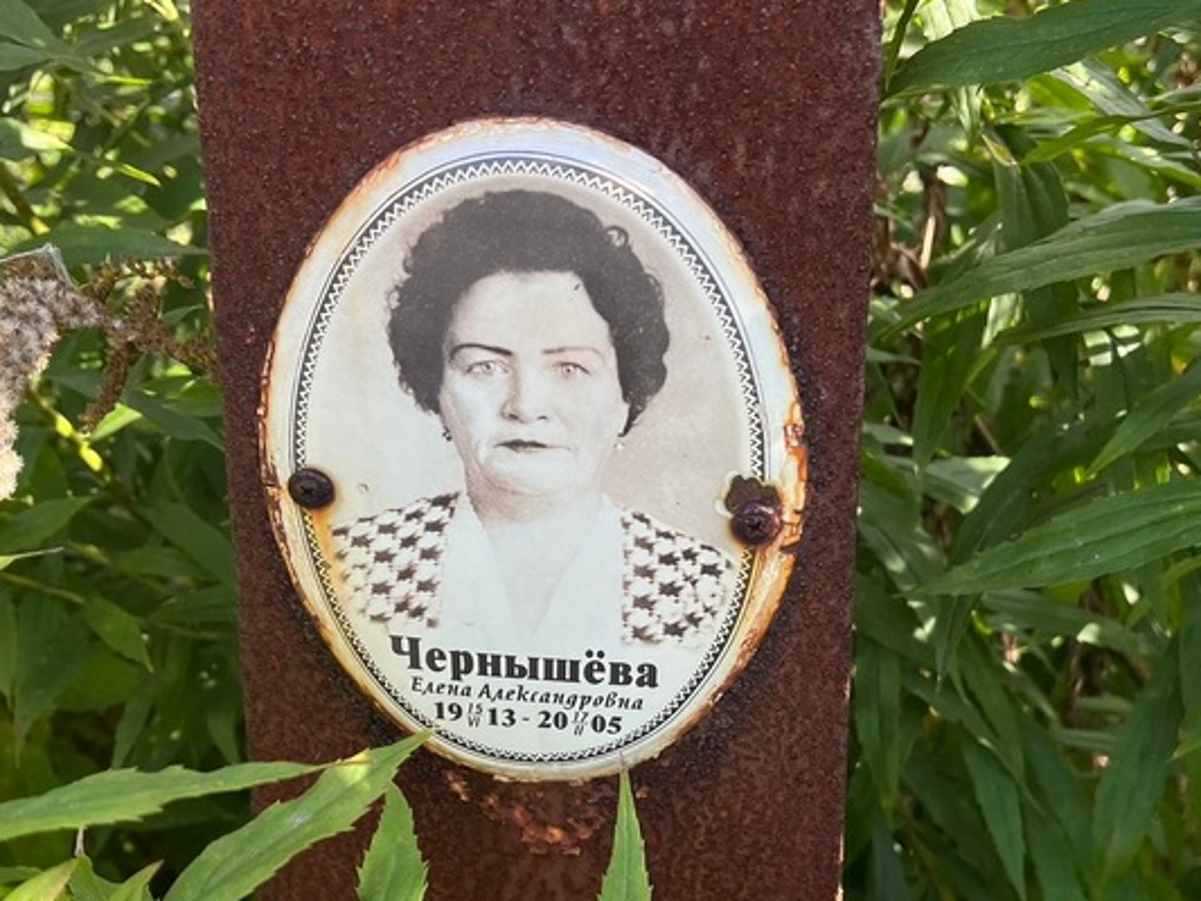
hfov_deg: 47.9
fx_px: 1353
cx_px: 604
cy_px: 583
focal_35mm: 39
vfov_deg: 36.5
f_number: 1.5
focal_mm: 5.7
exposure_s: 1/666
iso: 50
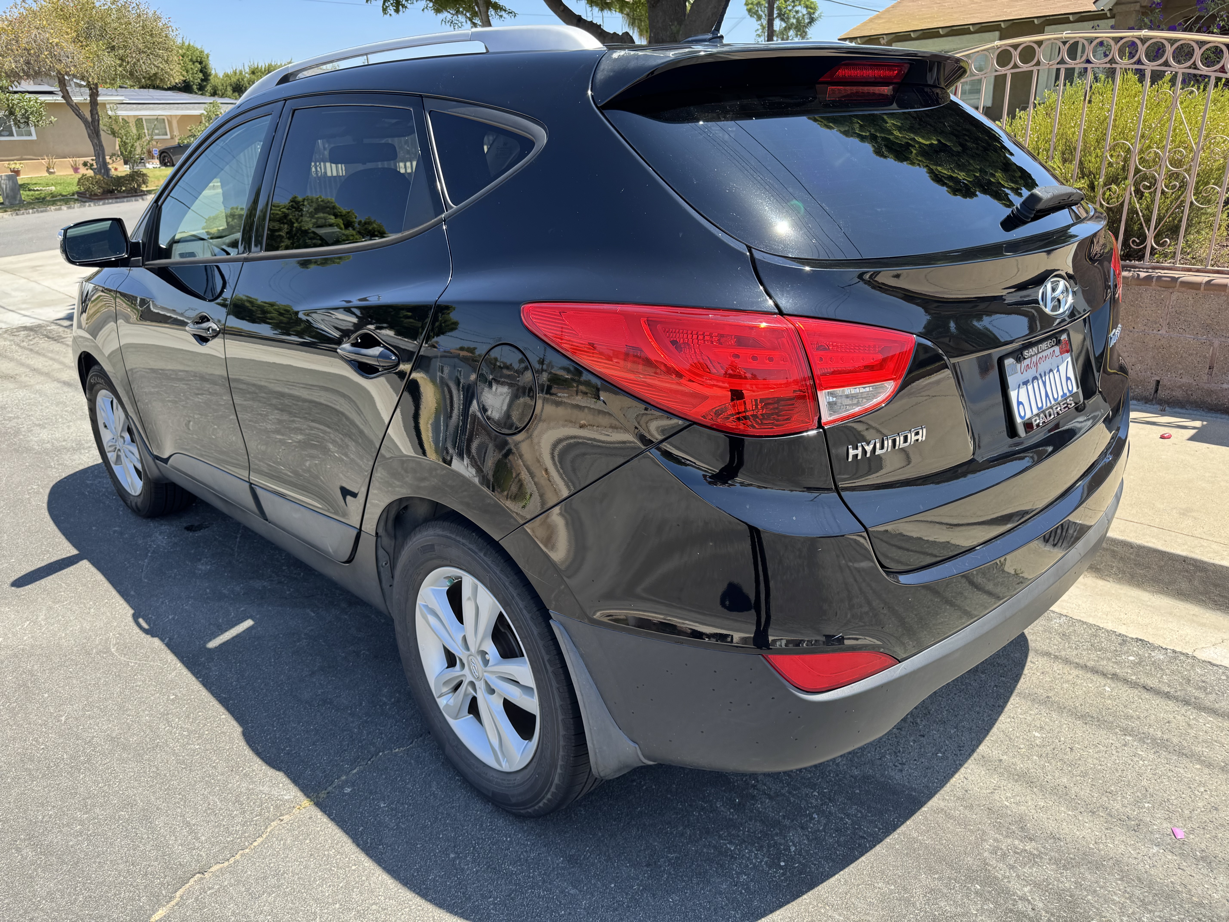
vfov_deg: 56.8
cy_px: 461
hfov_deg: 71.6
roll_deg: +1.1
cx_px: 614
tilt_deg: -20.8
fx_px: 852
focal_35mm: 24
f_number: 1.78
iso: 80
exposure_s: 1/864
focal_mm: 6.76
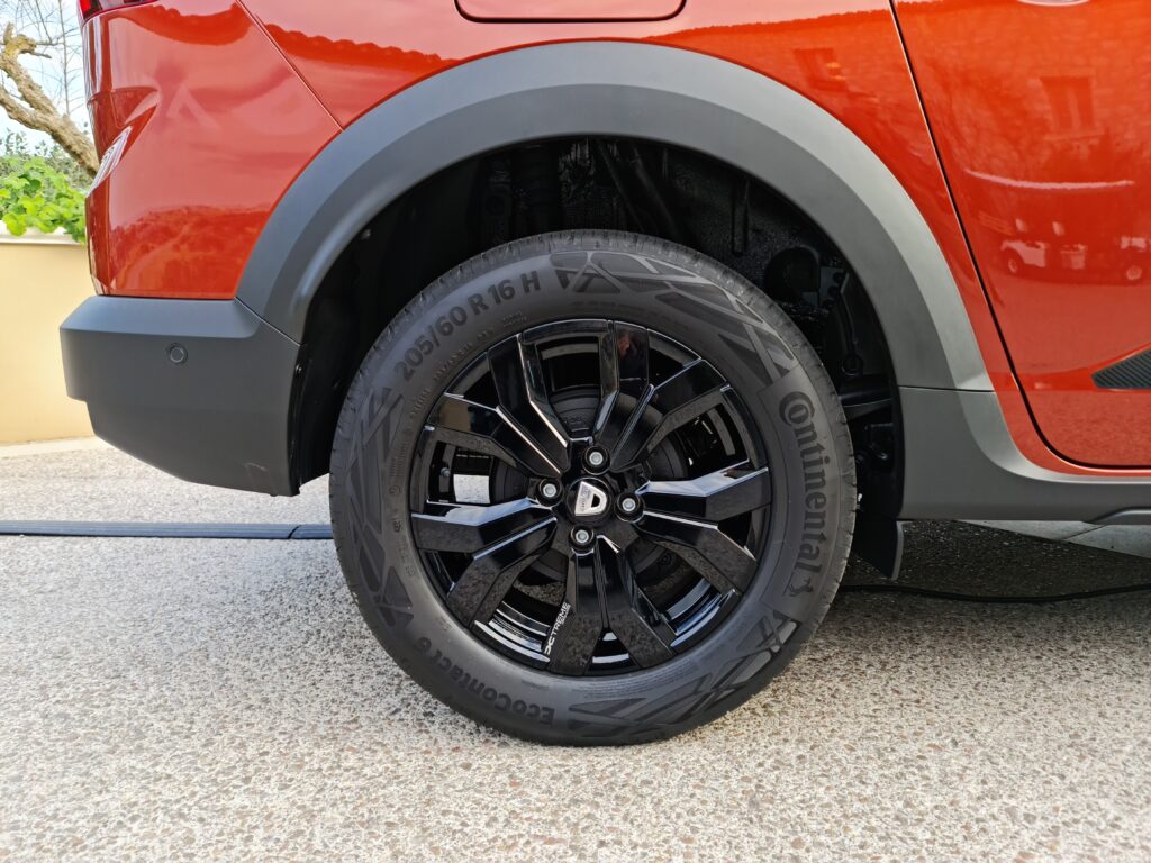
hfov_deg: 69.4
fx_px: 831
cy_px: 432
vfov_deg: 54.9
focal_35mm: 25
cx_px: 576
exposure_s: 1/50
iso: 50
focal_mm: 7
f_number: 1.8
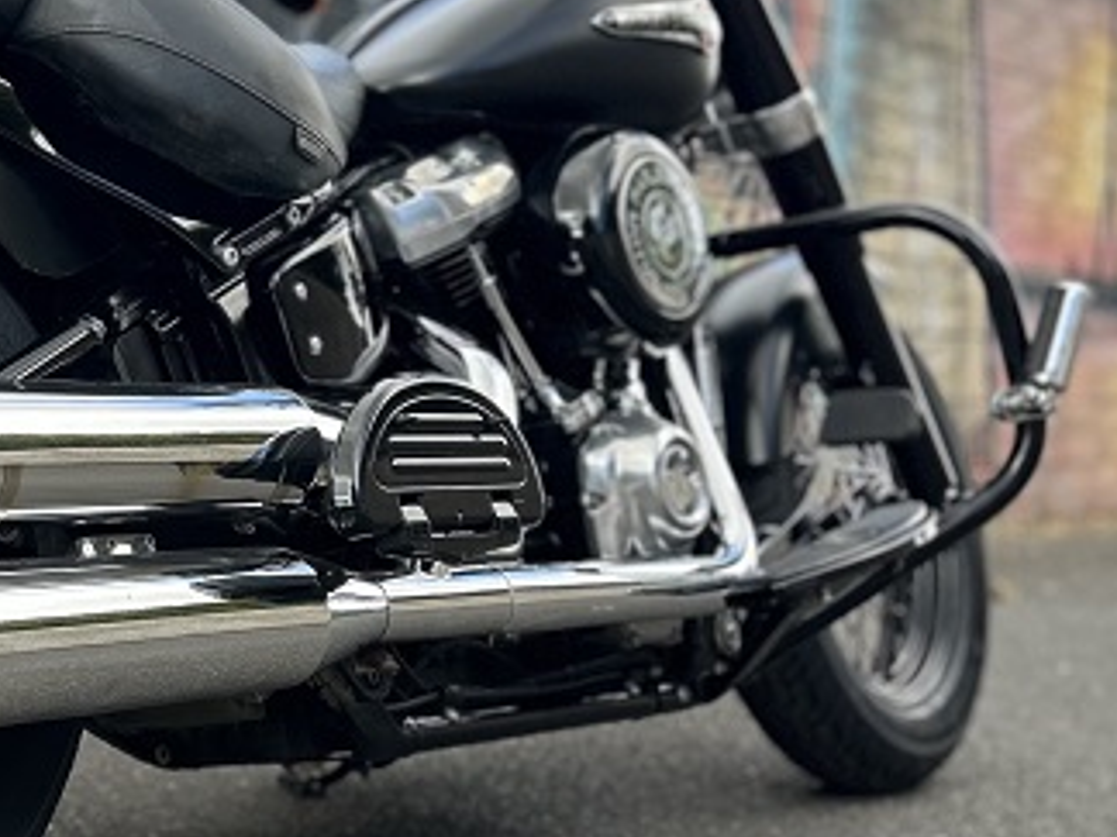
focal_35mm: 65
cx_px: 165
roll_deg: -1.8
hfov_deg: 28.9
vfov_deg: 22.5
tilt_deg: +0.6
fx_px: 2097
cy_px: 288
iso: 50
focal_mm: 5.7
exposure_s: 1/482
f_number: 1.5
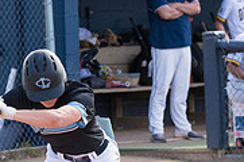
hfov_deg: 3.7
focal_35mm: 558
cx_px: 117
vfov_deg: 2.5
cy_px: 227
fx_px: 3775
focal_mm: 116
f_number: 5.6
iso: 400
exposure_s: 1/1600
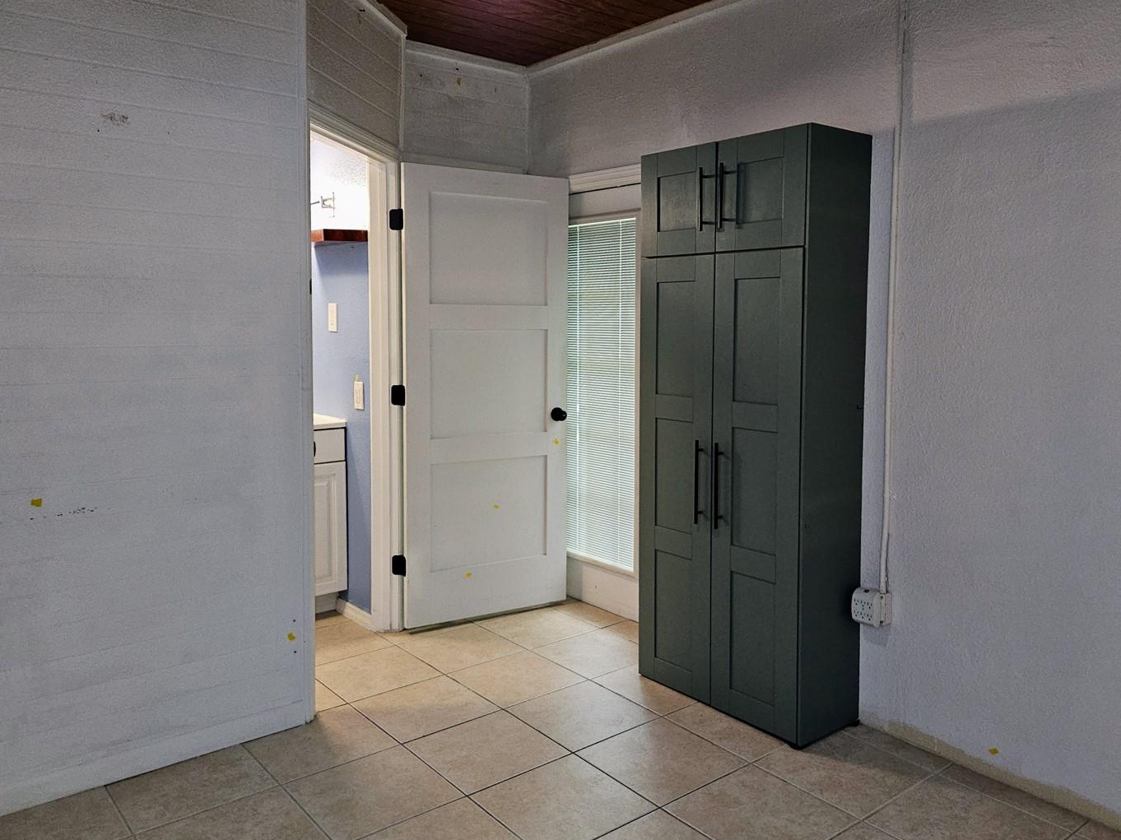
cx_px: 586
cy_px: 370
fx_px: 874
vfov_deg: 51.2
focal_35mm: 27
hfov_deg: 65.3
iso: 100
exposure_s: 1/30
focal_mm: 5.4
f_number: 1.8
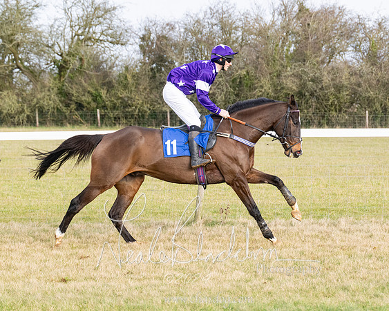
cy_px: 194
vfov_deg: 8.8
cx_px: 234
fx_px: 2013
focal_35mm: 175
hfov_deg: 11.0
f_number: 5
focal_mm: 110
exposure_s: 1/1600
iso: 800
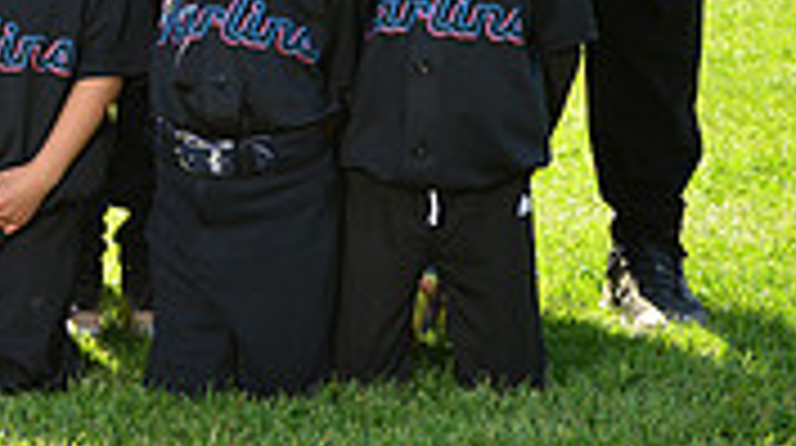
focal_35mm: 275
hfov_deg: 7.8
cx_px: -27
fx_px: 5796
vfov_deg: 4.4
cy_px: -313
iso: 200
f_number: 8
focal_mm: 80
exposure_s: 1/250
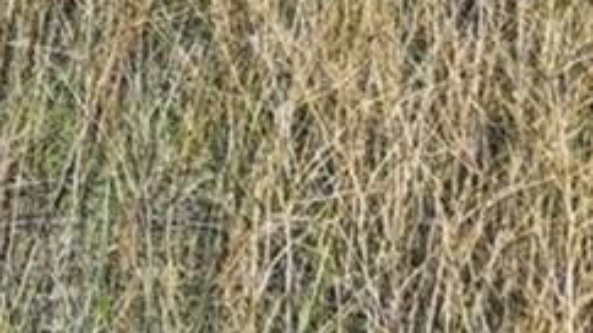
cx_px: -811
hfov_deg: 14.3
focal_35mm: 104
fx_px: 1635
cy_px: -945
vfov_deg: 8.0
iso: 100
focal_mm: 10
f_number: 8
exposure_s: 1/400
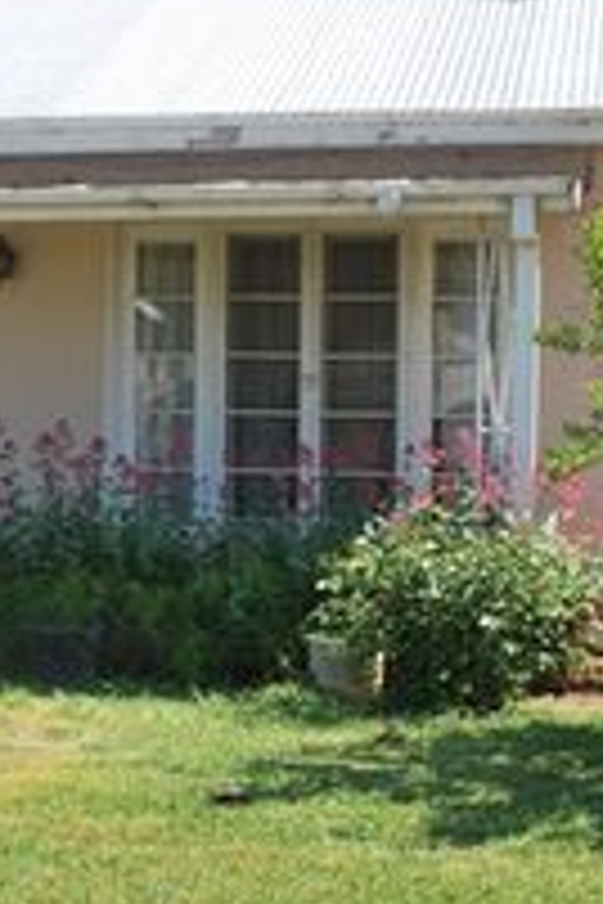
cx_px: -9
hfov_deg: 17.3
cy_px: 362
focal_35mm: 77
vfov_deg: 26.3
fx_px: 1934
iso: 100
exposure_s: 1/200
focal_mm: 22
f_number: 7.1
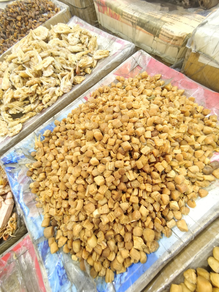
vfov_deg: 102.1
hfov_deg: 85.7
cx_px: 110
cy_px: 146
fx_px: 118
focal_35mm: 14
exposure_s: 1/50
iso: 320
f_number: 2.2
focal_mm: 1.95
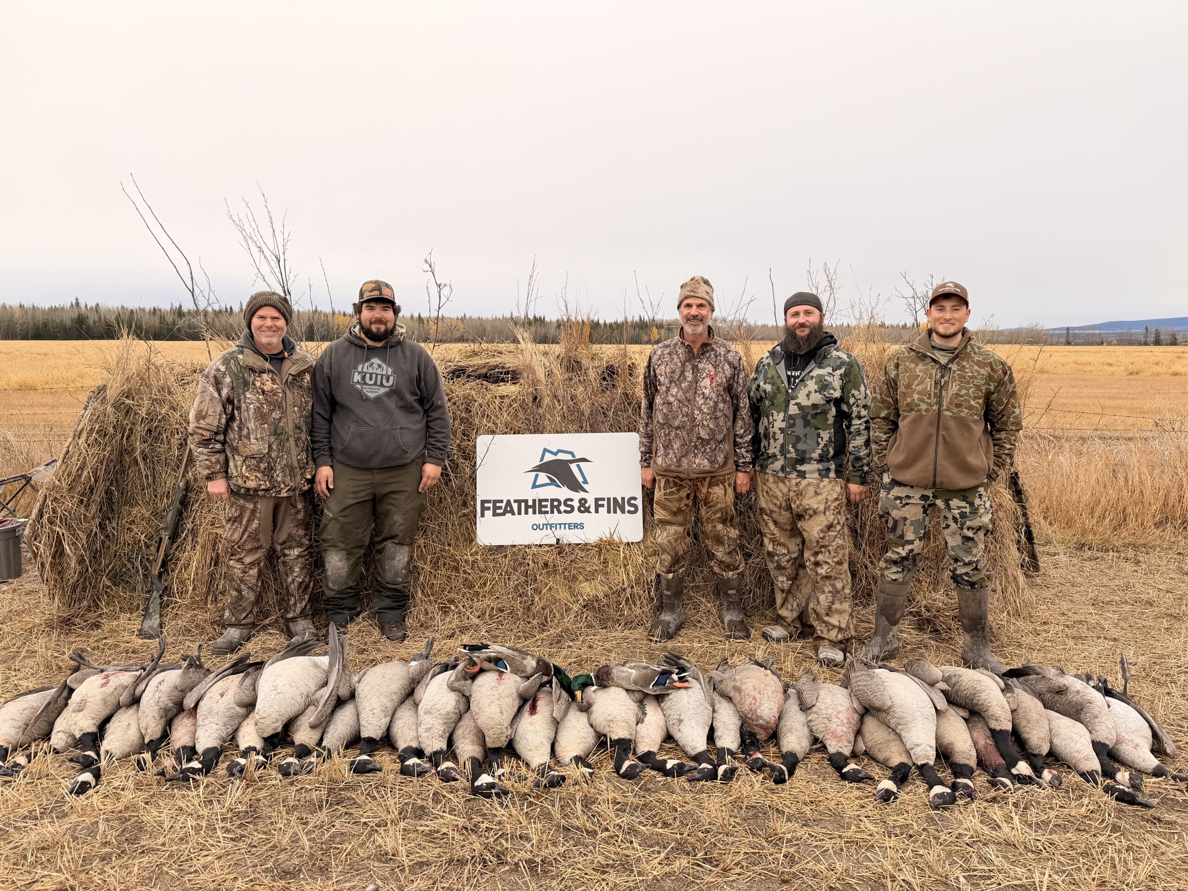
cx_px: 594
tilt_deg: -6.9
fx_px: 824
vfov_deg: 56.8
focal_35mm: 24
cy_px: 446
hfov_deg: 71.6
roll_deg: -0.3
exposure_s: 1/643
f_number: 1.78
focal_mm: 6.76
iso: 80
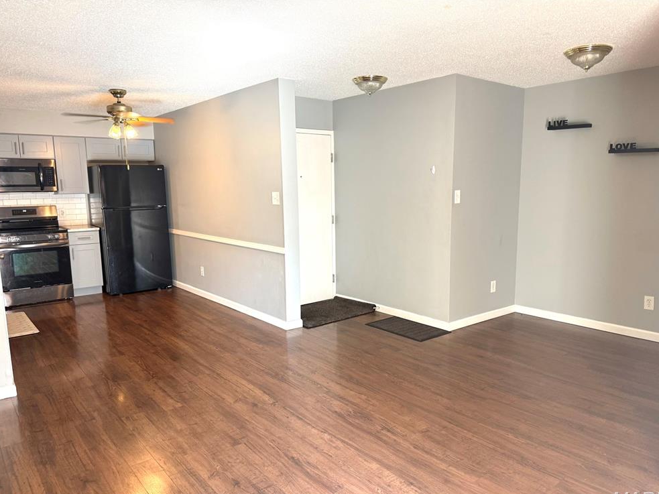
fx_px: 476
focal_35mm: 25
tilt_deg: -8.6
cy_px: 256
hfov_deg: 69.4
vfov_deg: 54.9
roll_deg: +0.6
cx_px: 338
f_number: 1.78
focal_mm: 6.76
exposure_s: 1/60
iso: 125
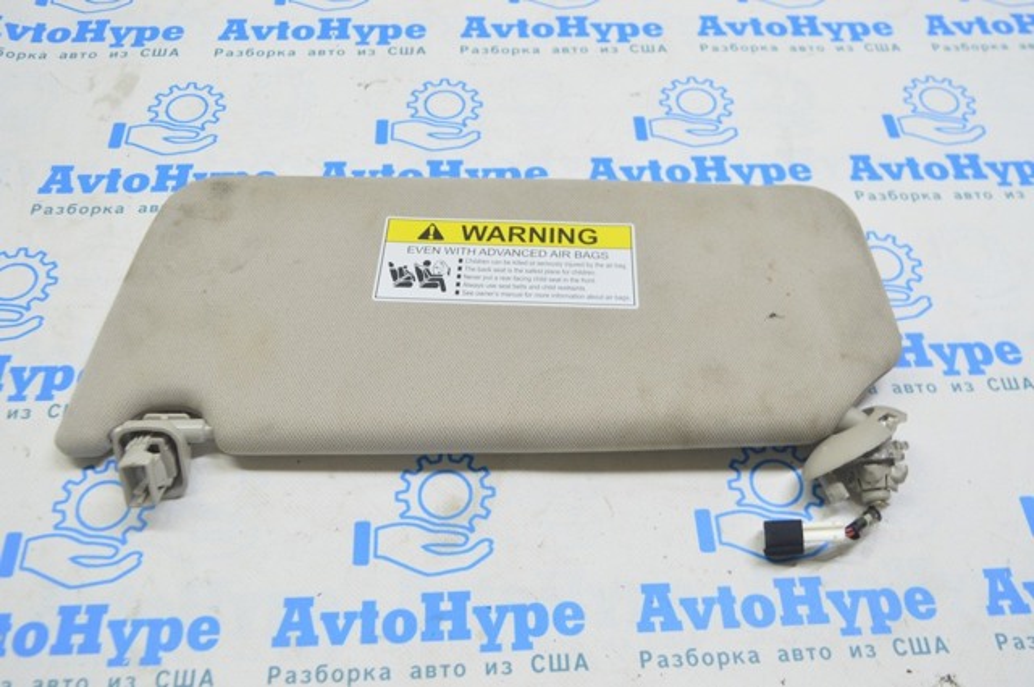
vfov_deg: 38.3
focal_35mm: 34
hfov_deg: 55.2
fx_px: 990
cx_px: 517
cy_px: 344
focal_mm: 23
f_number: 5.6
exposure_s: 1/20
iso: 400
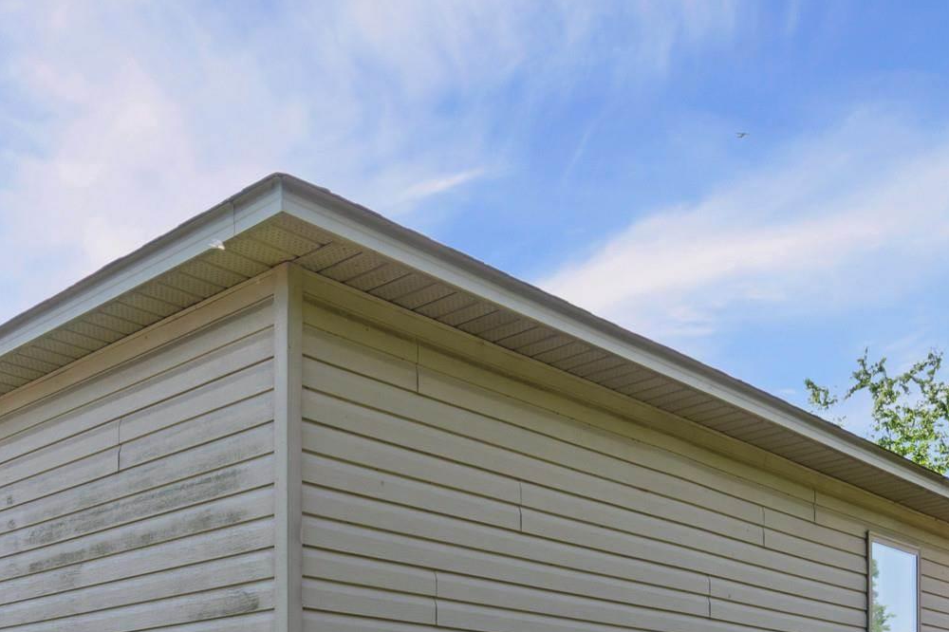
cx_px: 319
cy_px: 788
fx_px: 1186
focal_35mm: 45
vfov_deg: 26.1
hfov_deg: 43.0
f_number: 9
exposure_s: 1/80
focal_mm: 12
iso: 250
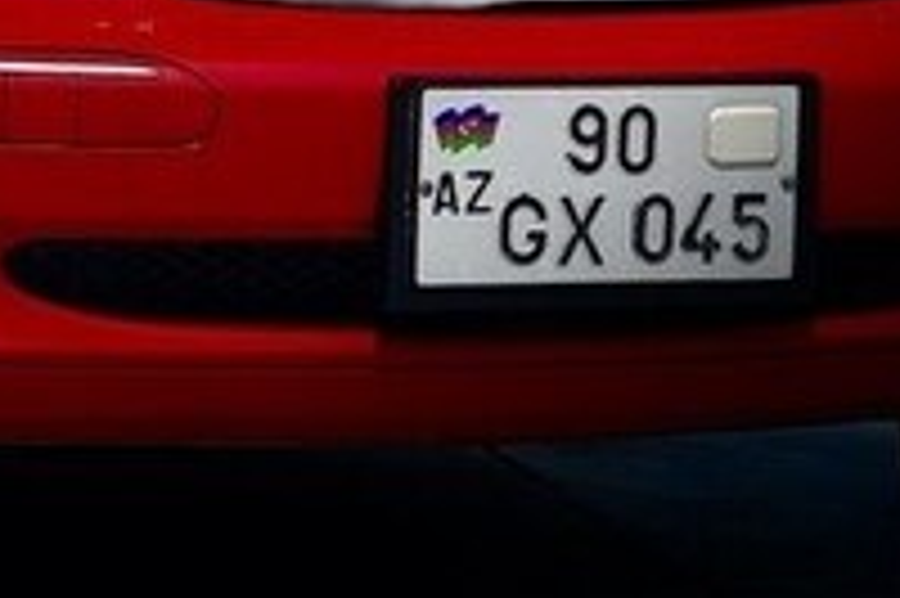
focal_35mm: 178
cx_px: 22
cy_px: -474
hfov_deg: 11.5
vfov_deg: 7.5
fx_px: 4446
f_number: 2.4
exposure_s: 1/1171
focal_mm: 6
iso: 16
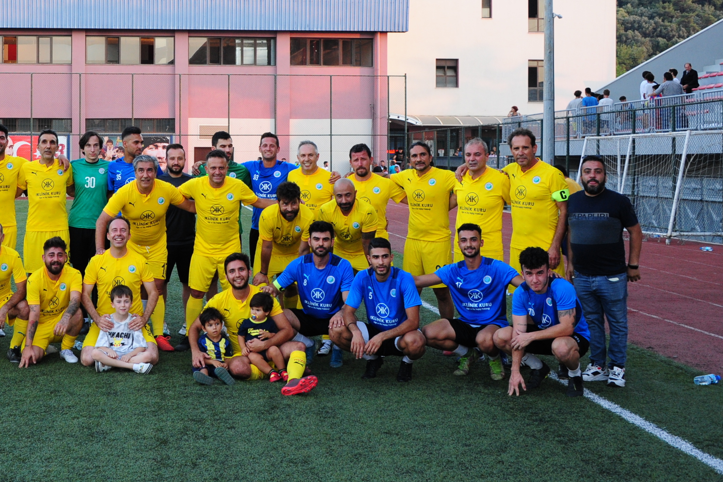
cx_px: 155
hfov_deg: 35.2
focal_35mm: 55
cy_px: 142
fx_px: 1104
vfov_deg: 24.4
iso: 1600
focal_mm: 34
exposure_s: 1/160
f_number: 6.3
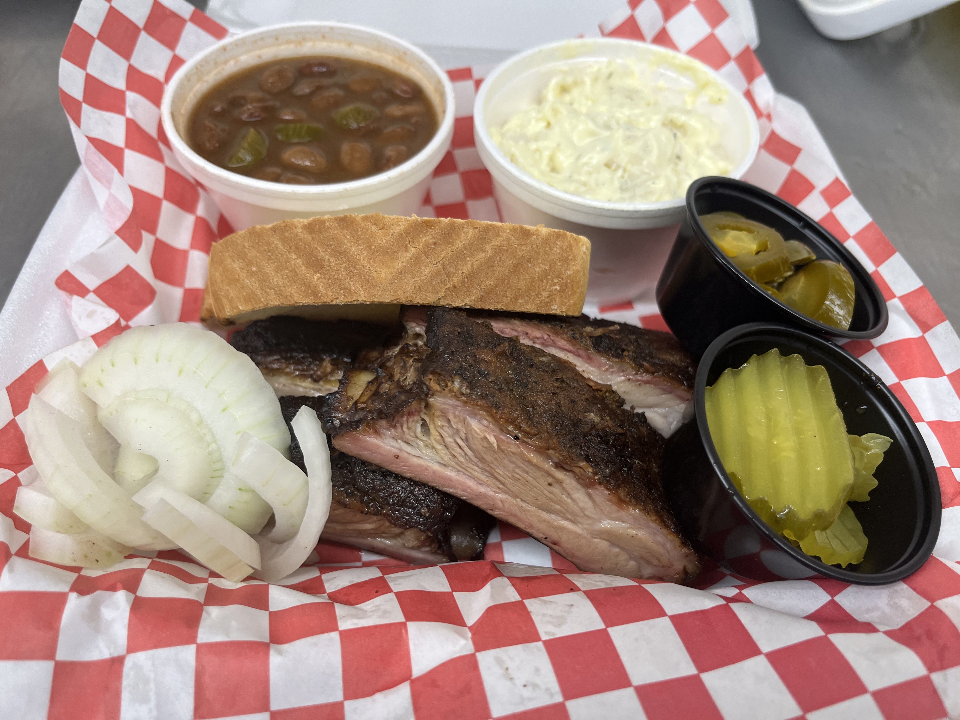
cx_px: 480
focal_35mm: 26
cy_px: 360
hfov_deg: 67.3
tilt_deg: -51.7
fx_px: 721
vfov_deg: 53.1
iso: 80
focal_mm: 5.1
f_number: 1.6
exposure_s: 1/60
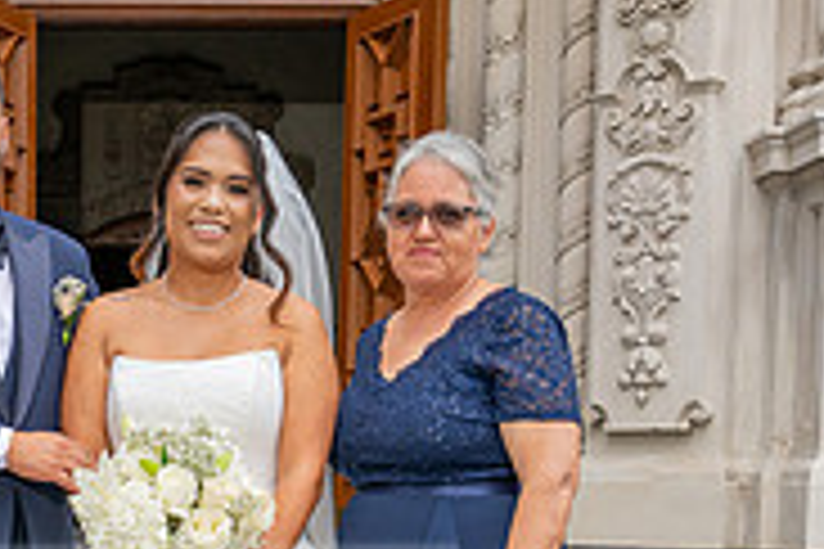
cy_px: 650
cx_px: 77
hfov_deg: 22.8
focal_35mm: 87
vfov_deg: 15.2
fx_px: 1991
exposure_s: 1/200
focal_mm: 27.5
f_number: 7.1
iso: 200
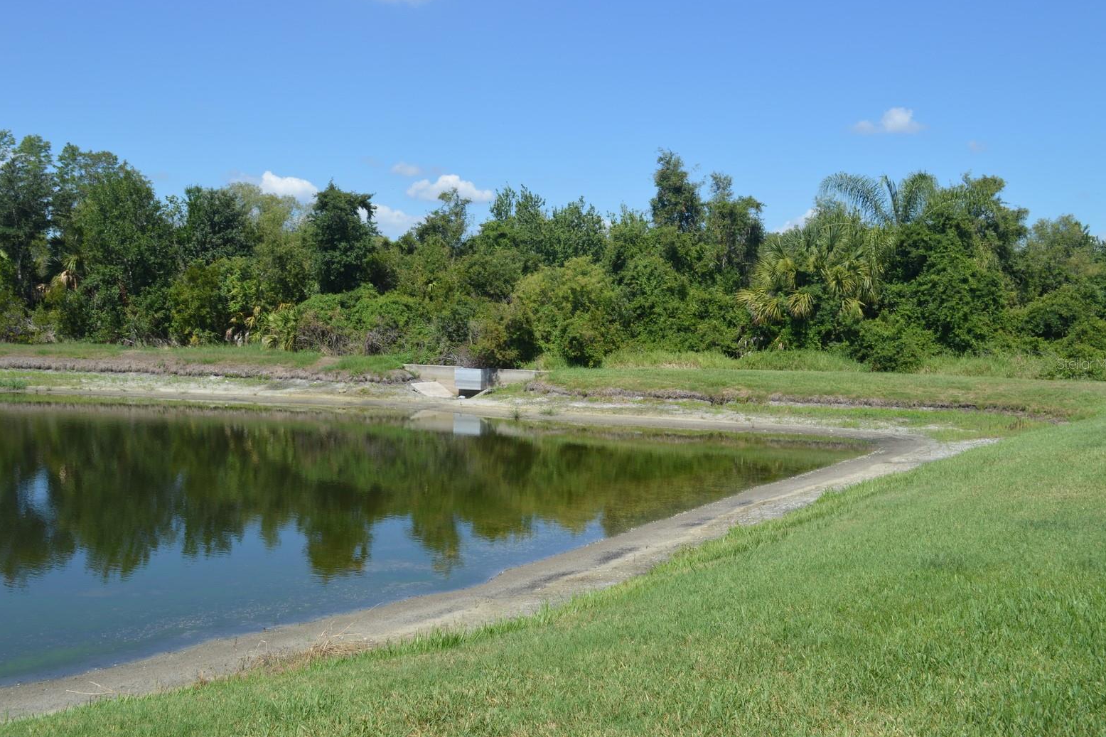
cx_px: 555
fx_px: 1137
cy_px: 363
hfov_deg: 51.9
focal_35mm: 37
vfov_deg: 35.9
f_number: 8
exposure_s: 1/250
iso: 100
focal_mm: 24
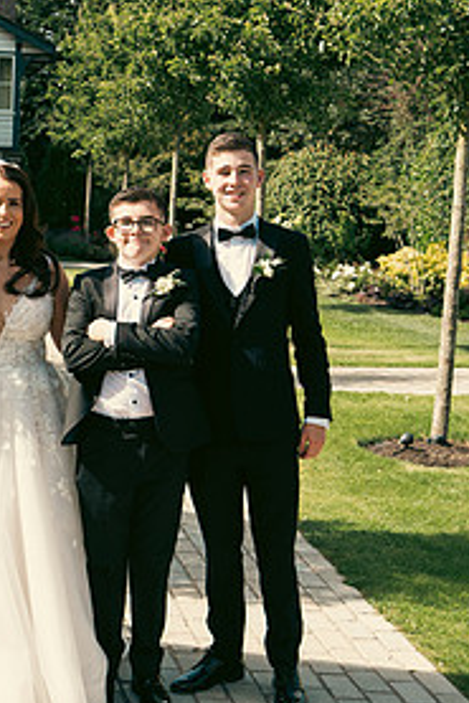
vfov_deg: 29.1
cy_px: 273
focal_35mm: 69
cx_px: -28
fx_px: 1347
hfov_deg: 19.1
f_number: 5
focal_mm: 33
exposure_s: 1/400
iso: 160
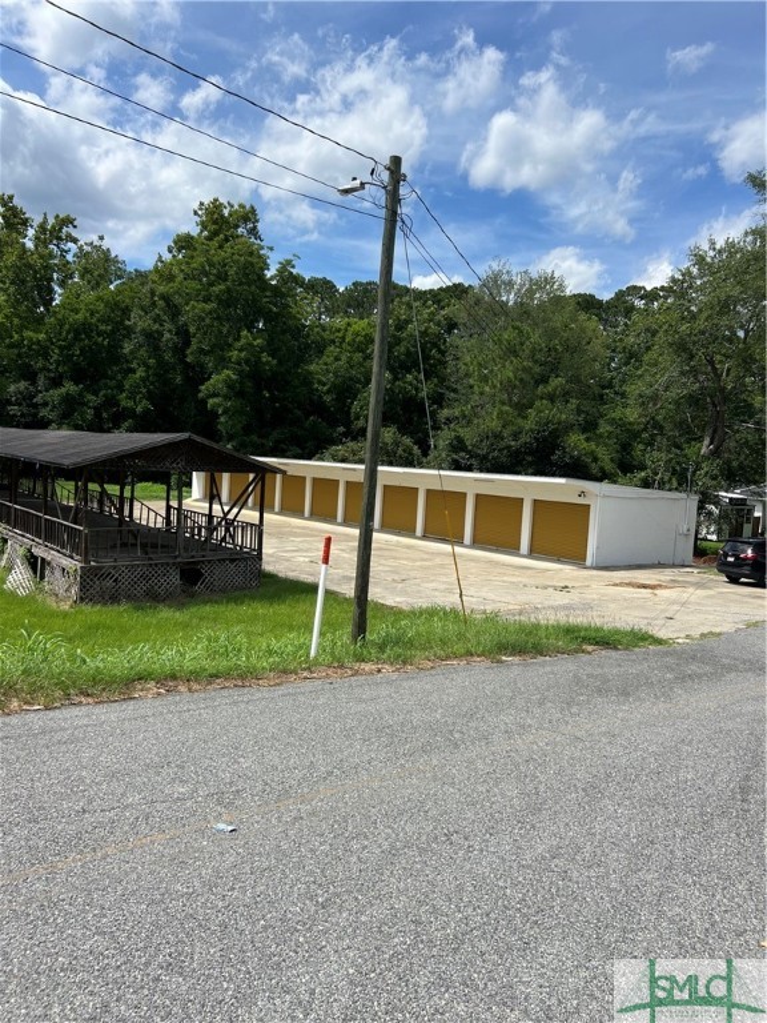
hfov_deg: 53.1
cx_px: 384
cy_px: 512
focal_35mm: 26
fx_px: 768
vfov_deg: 67.3
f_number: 1.5
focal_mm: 5.7
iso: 50
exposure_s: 1/5319
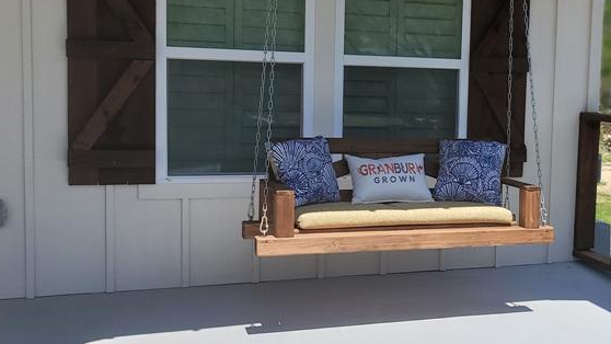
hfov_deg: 40.6
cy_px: 131
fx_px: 810
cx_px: 427
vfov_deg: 23.9
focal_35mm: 50
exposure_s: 1/788
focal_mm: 7
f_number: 1.8
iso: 20
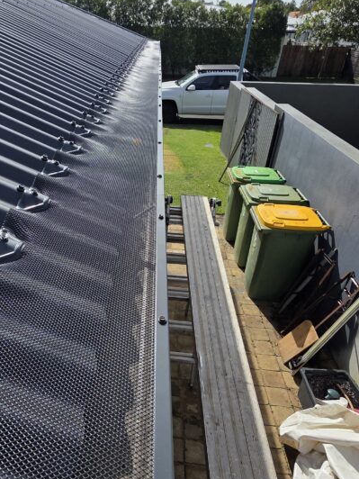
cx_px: 114
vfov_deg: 69.3
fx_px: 346
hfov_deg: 53.6
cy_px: 253
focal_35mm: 25
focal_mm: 2.2
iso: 40
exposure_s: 1/3687
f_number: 1.9
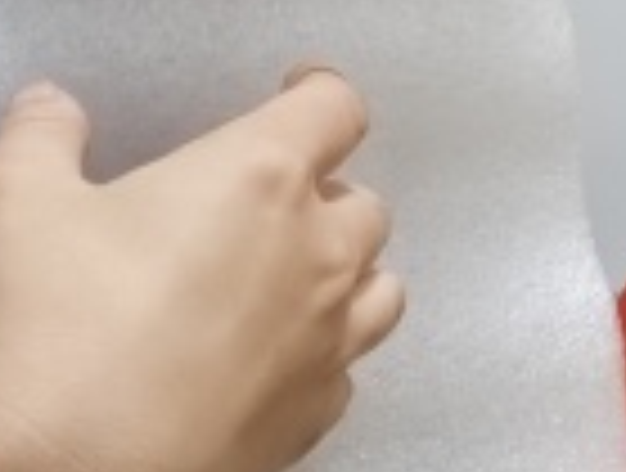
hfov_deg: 11.7
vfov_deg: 9.6
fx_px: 2810
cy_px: 292
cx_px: 1157
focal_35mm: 155
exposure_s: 1/100
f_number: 2
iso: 640
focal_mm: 5.75
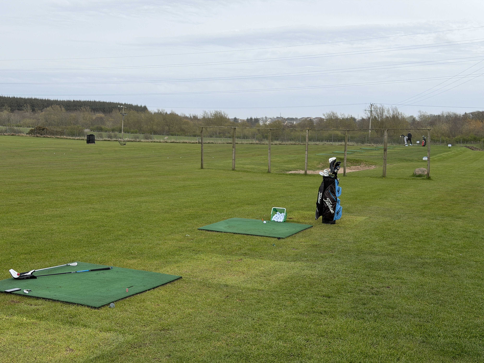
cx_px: 242
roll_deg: -2.1
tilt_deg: -6.7
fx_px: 671
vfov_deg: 30.3
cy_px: 182
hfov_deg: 39.7
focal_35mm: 48
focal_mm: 6.76
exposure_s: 1/3378
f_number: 1.78
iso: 64
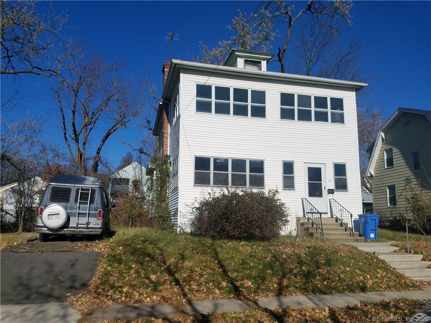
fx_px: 324
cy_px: 162
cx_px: 216
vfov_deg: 53.1
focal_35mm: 26
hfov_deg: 67.3
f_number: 1.7
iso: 50
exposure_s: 1/6464
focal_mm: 4.2
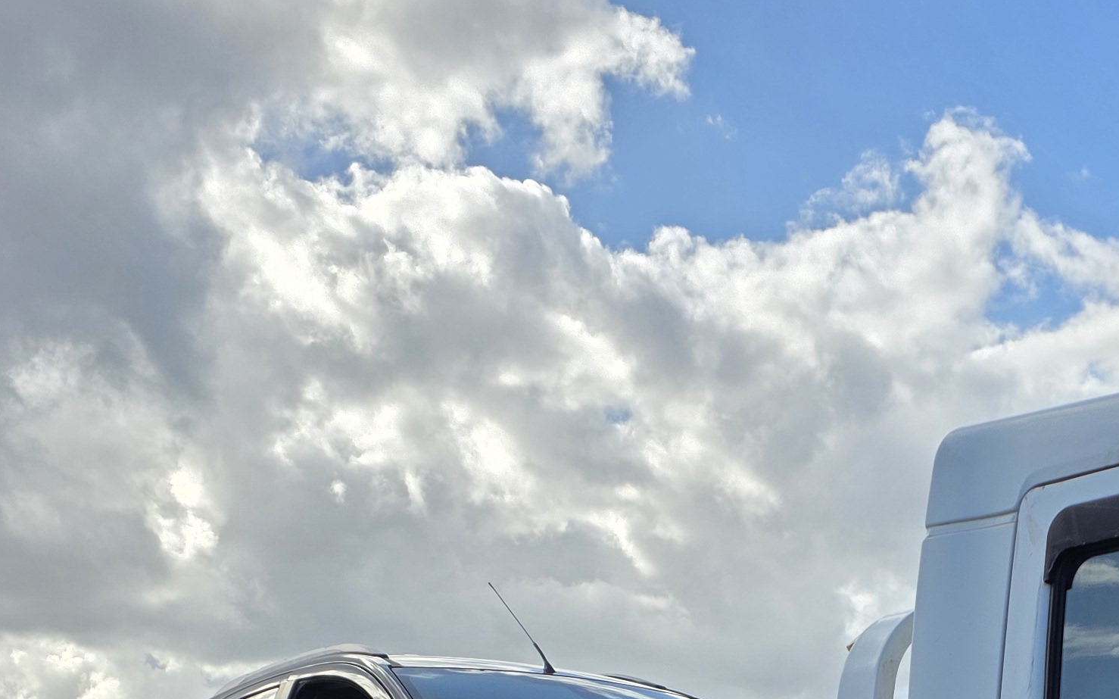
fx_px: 2012
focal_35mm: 66
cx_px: 869
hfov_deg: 30.4
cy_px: 964
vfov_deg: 18.1
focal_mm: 6.3
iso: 80
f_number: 1.7
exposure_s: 1/6574
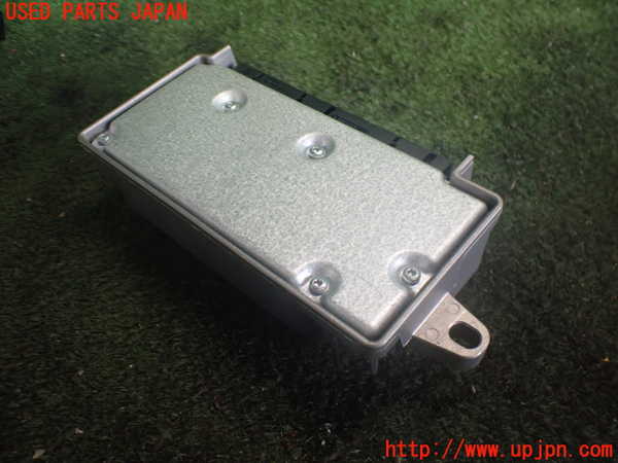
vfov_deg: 46.8
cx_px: 309
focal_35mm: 30
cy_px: 232
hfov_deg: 60.0
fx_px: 536
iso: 500
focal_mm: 5.4
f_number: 2.3
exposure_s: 1/125
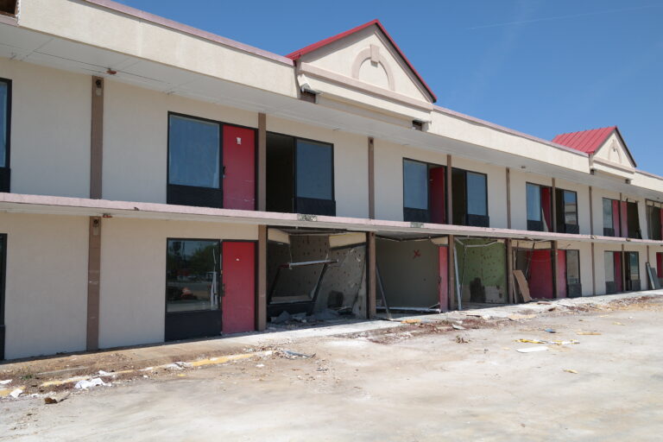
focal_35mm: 30
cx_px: 332
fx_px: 552
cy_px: 221
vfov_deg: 43.6
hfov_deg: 61.9
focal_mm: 20
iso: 100
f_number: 6.3
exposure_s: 1/320
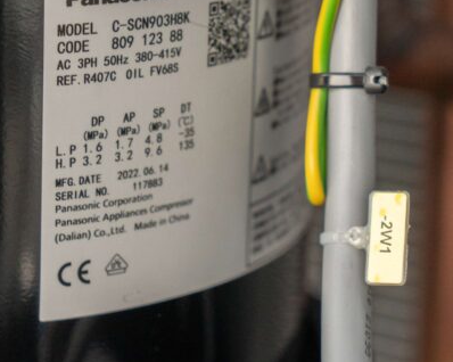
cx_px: 180
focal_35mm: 145
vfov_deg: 10.6
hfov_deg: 13.3
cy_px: 92
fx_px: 1943
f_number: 4
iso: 500
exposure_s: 1/50
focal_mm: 60
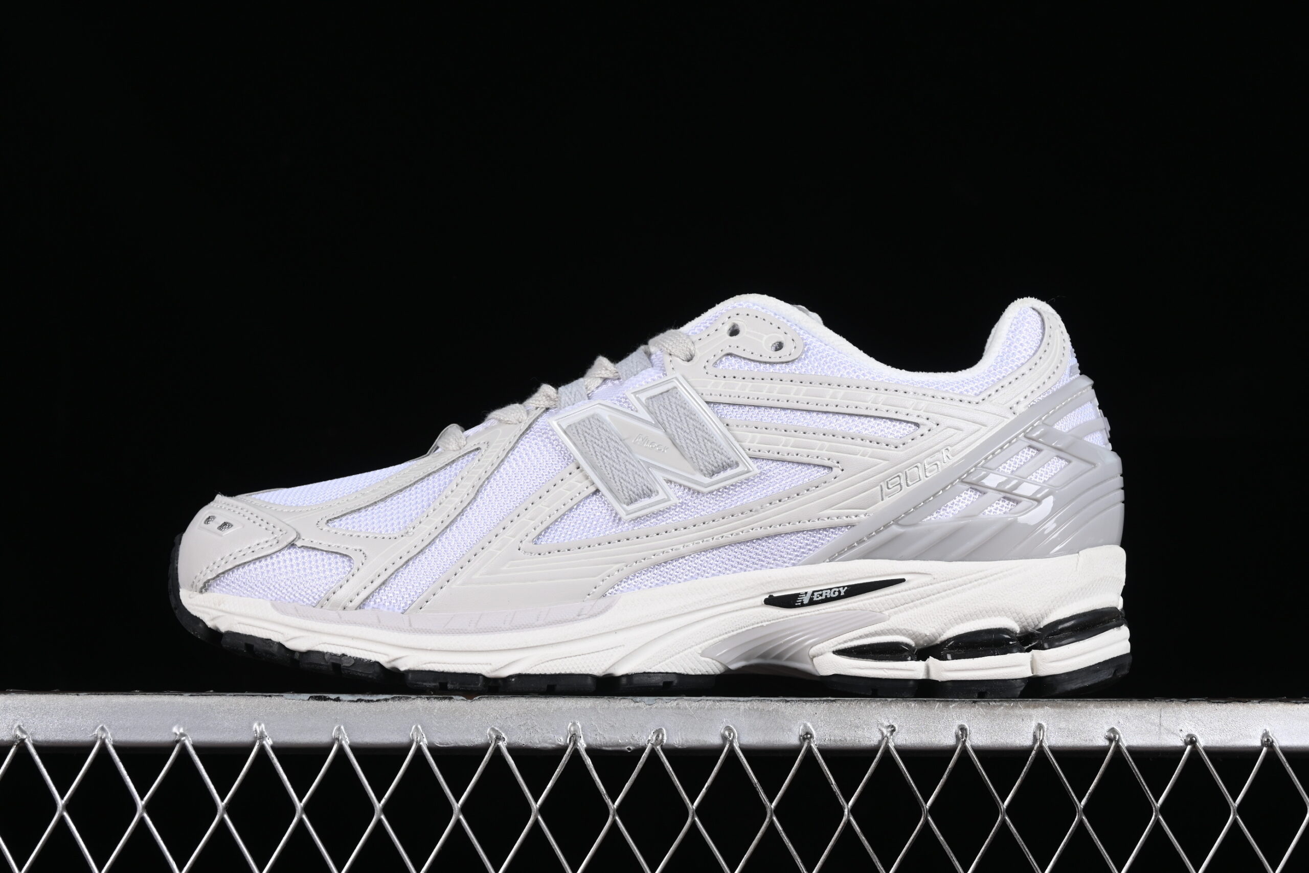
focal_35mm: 75
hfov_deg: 27.0
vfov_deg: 18.2
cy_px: 436
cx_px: 654
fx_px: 2727
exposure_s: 1/80
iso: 160
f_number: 8
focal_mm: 50
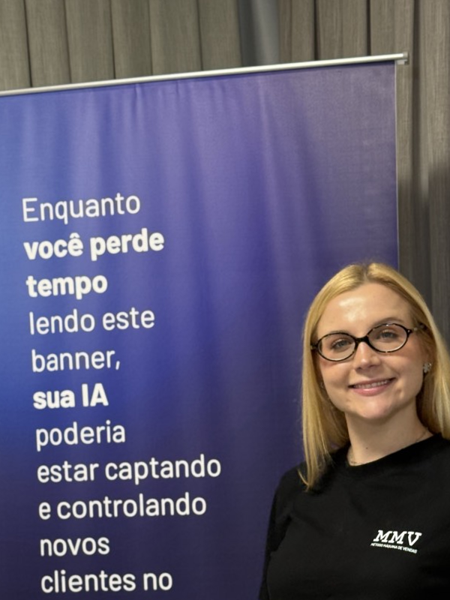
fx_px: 1456
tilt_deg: -4.1
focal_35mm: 84
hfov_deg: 17.5
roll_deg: +2.7
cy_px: 512
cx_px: 293
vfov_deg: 22.8
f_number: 1.78
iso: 100
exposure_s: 1/60
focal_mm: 6.76
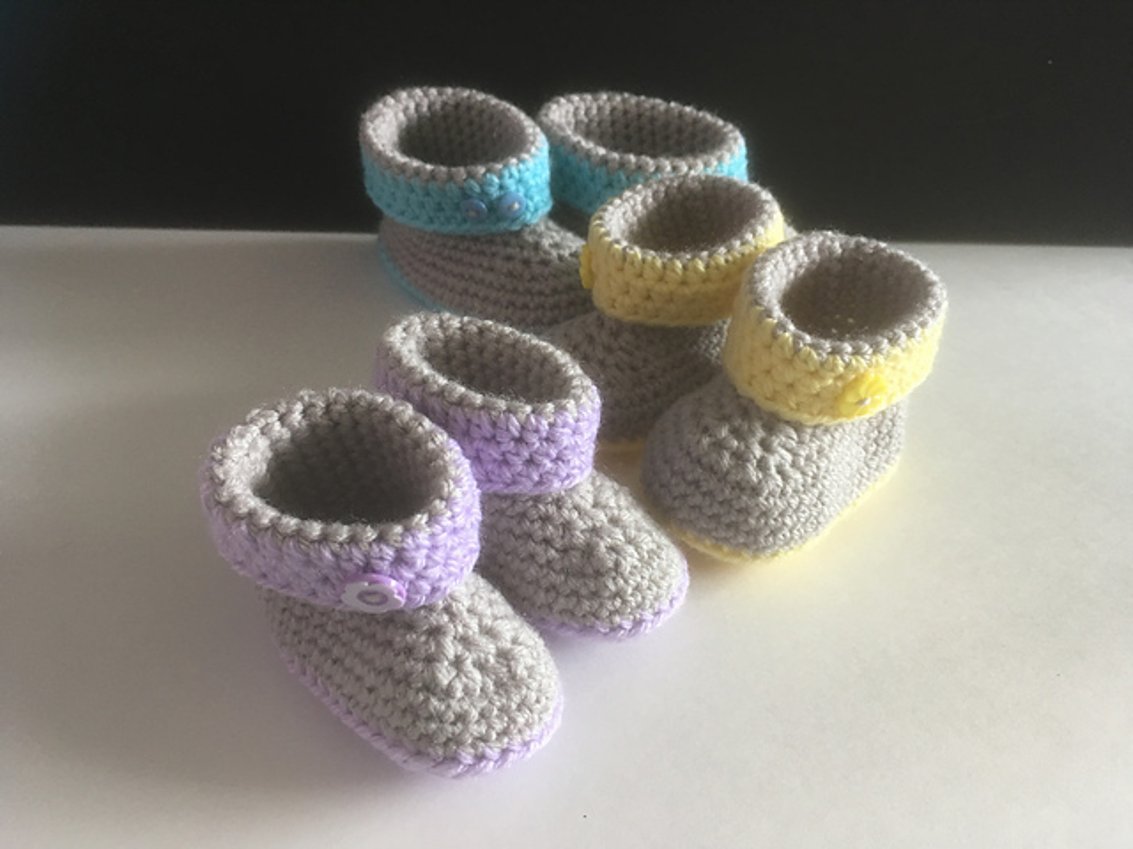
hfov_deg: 61.7
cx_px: 566
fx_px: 949
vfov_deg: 48.2
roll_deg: -1.8
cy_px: 424
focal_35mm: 29
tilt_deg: -39.3
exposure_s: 1/30
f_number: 2.2
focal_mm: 4.15
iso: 80
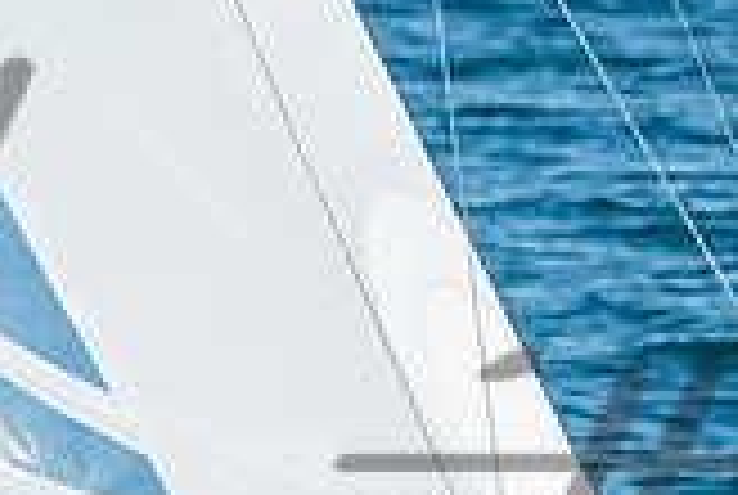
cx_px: 272
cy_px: 426
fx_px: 21256
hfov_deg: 2.0
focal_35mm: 1035
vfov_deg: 1.3
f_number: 10
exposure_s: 1/400
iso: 400
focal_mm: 200
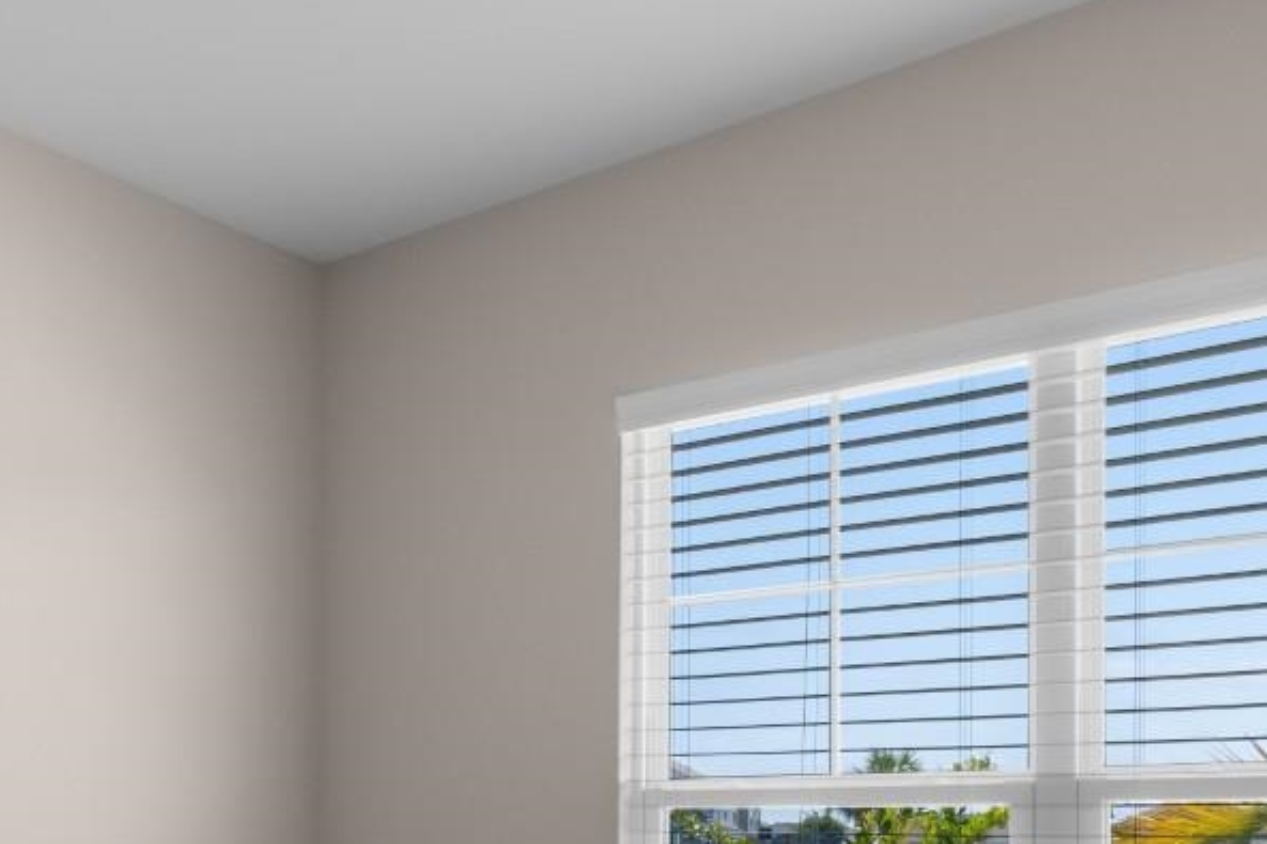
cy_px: 820
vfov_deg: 30.6
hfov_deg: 44.9
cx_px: 239
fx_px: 1442
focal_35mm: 41
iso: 100
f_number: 4.5
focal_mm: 10
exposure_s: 1/60
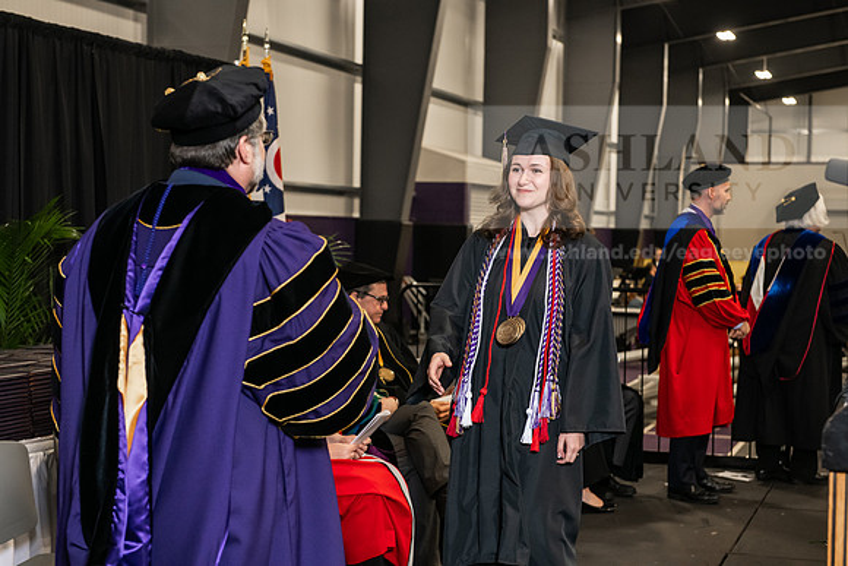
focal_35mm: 66
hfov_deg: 30.5
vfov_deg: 20.6
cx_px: 424
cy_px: 283
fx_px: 1555
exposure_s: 1/200
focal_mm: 66
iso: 2500
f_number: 5
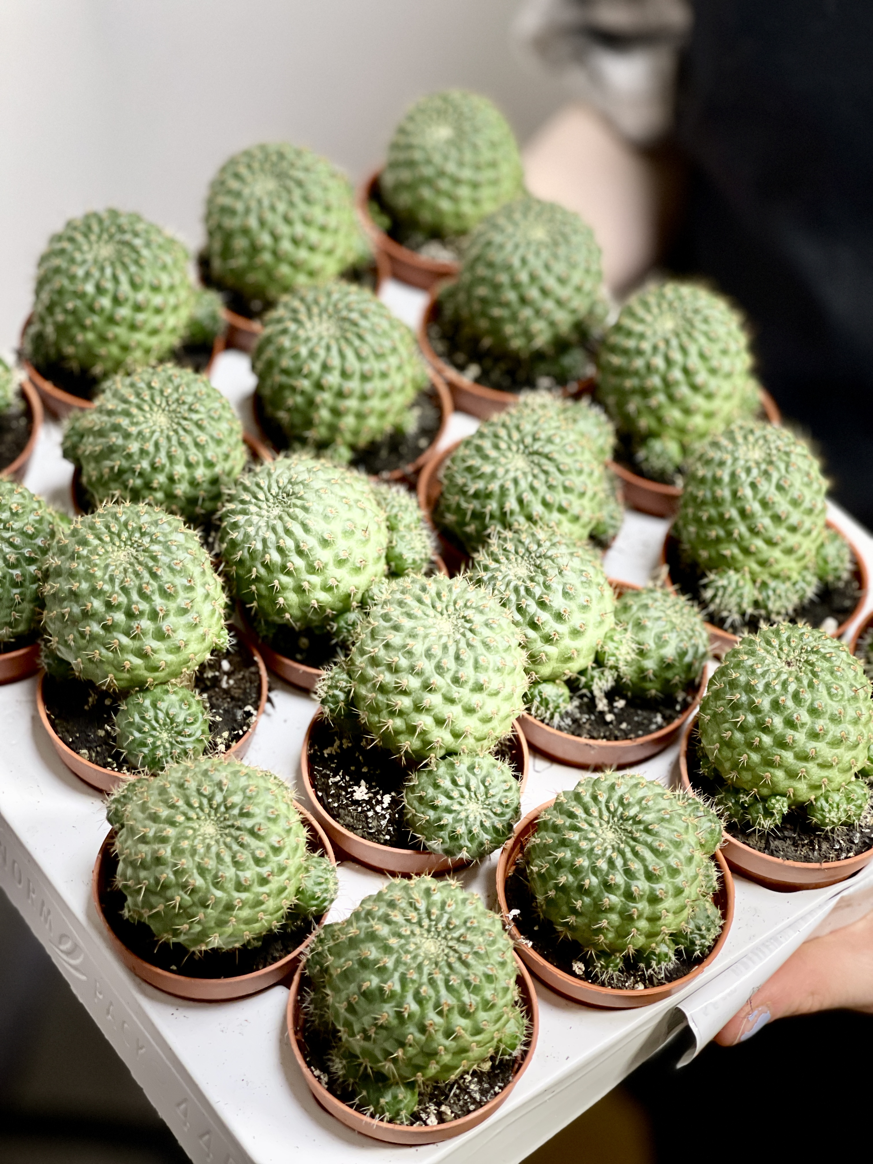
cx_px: 436
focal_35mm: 64
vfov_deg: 30.3
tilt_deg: -37.8
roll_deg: +3.6
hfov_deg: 22.9
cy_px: 582
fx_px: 2152
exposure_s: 1/103
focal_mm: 7.5
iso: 250
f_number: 2.2
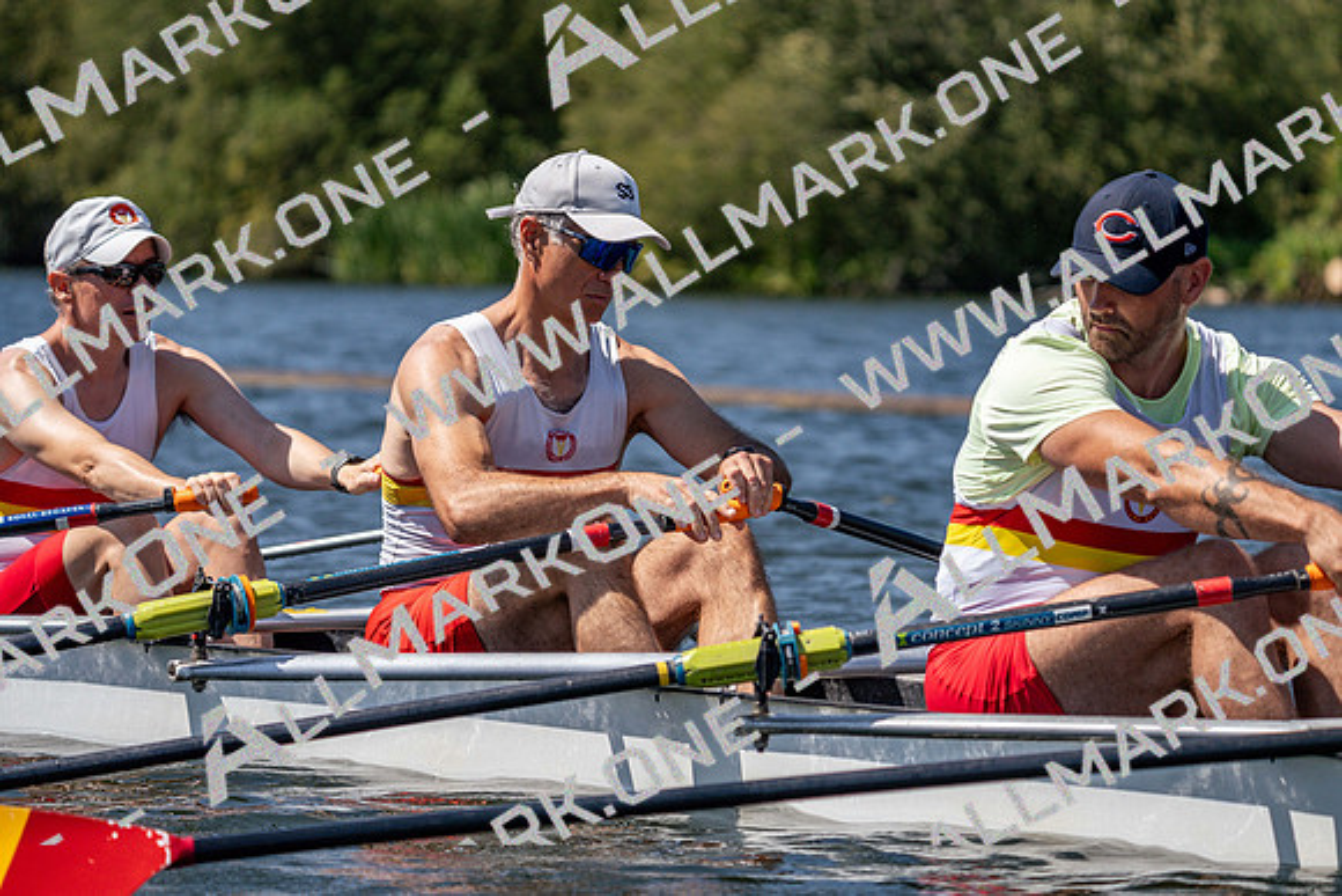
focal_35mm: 200
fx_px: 7457
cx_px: 671
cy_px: 448
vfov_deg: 6.9
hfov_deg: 10.3
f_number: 5.6
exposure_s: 1/2000
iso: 200
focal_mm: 200
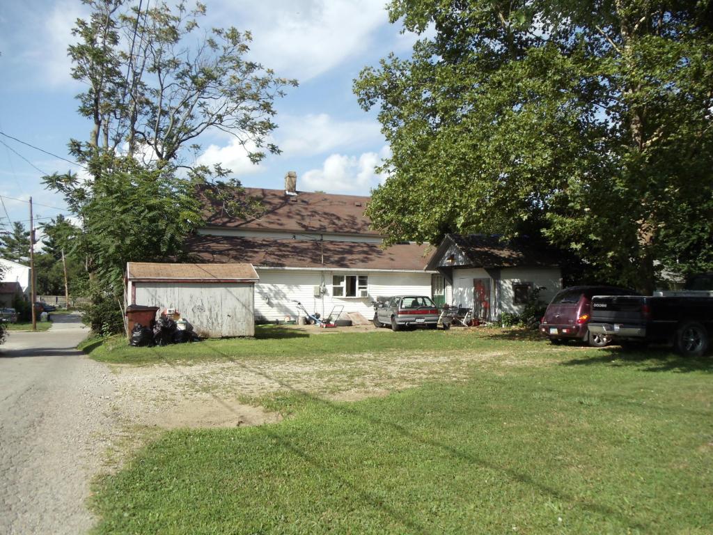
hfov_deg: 42.9
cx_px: 356
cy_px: 268
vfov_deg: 32.9
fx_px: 906
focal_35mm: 44
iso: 100
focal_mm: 6
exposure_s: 1/250
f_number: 7.1
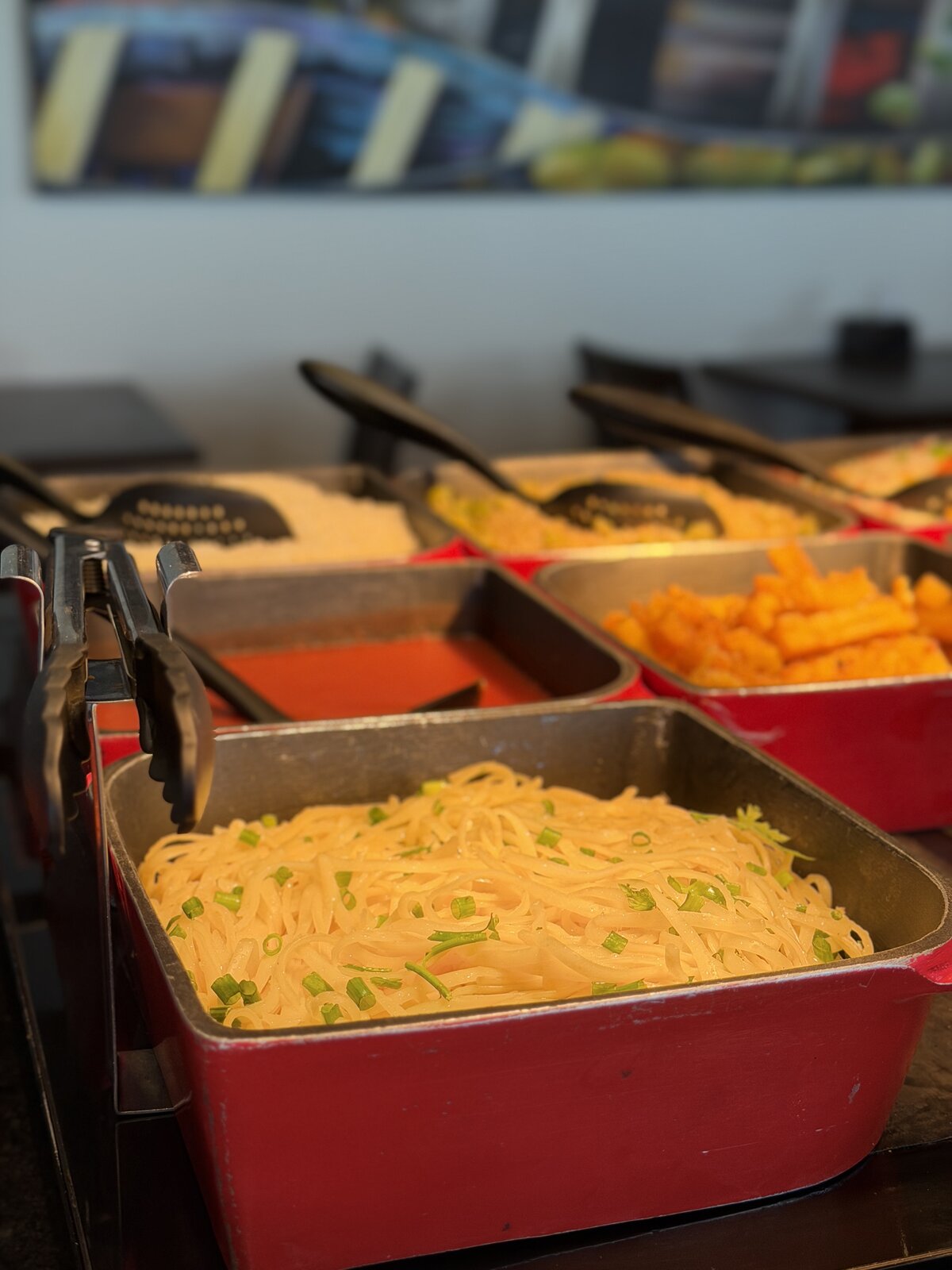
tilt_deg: -16.1
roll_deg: -1.0
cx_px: 476
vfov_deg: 39.7
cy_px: 635
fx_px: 1760
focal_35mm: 48
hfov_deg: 30.3
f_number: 1.78
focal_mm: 6.76
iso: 80
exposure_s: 1/160
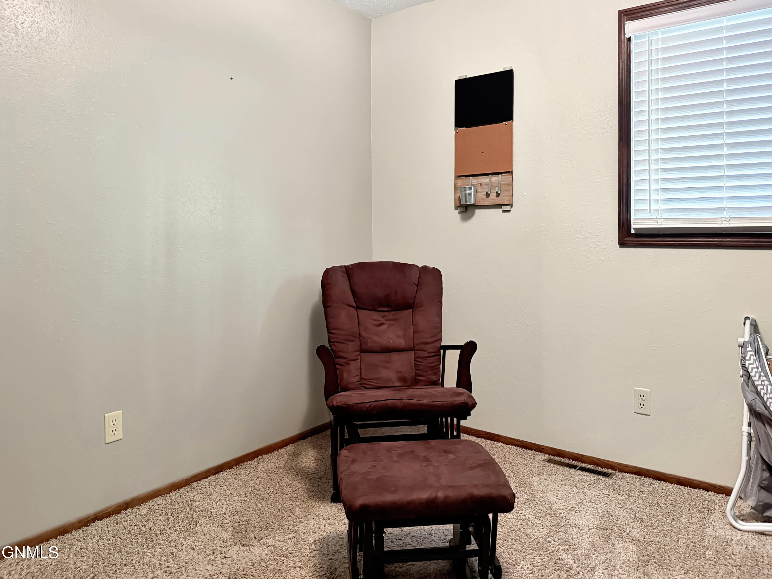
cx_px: 386
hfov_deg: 71.6
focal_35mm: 24
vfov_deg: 56.8
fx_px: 535
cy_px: 290
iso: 640
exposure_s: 1/40
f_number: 1.78
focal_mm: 6.76
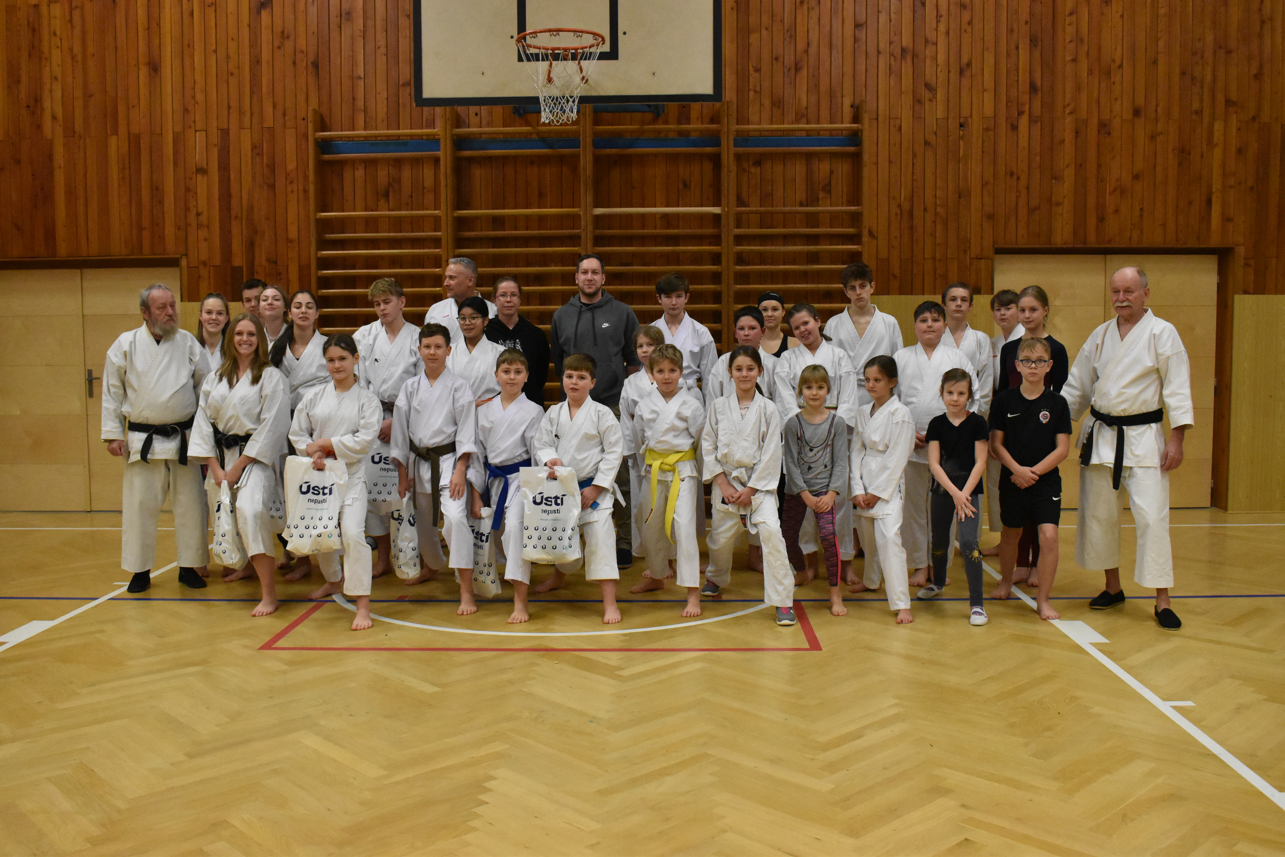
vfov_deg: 40.0
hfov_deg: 57.2
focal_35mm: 33
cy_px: 428
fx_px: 1178
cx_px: 642
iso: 4000
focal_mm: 22
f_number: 5
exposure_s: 1/160
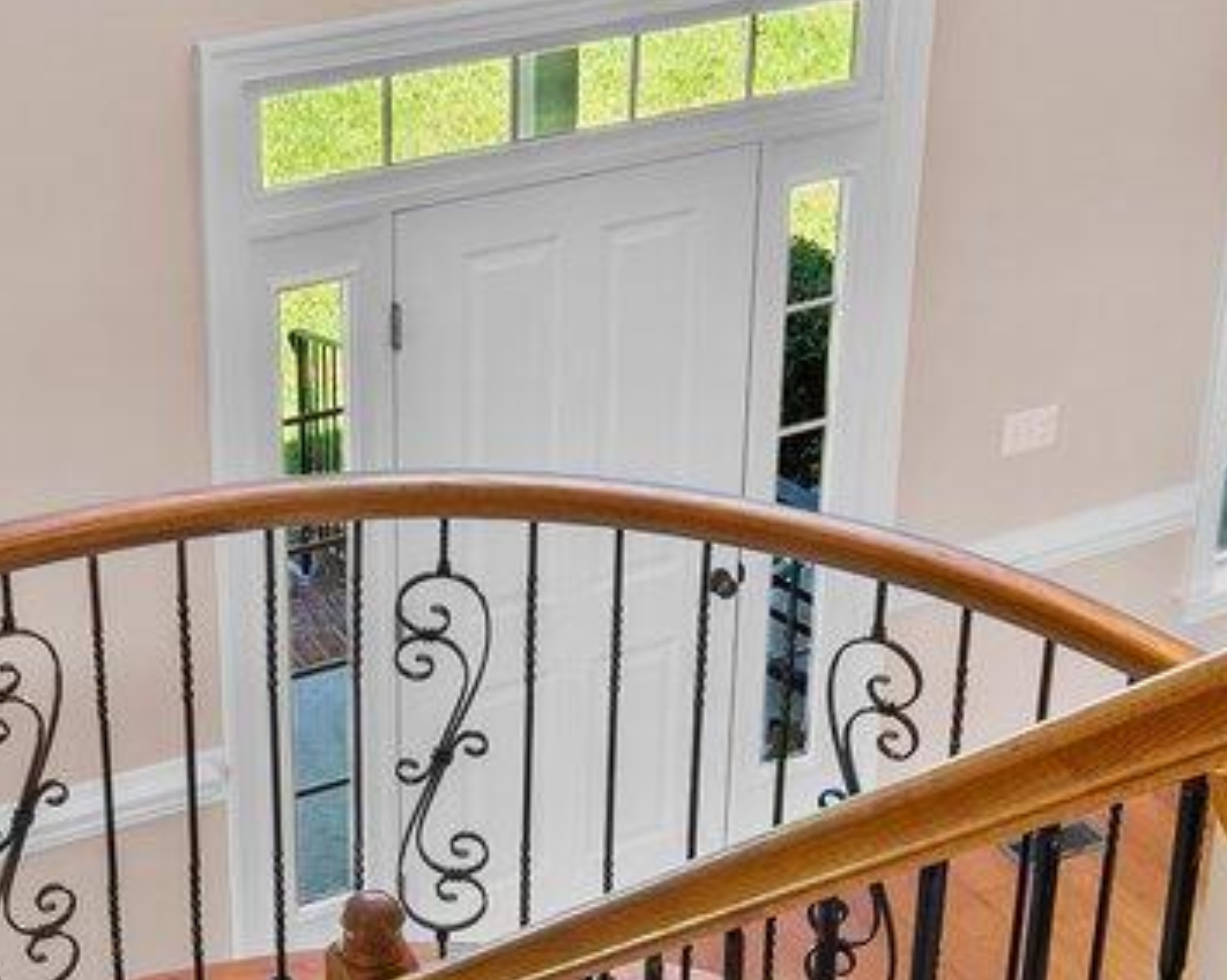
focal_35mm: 76
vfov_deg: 20.1
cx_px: 433
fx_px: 2759
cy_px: 306
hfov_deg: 25.0
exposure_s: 1/2
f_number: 8
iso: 100
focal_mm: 14
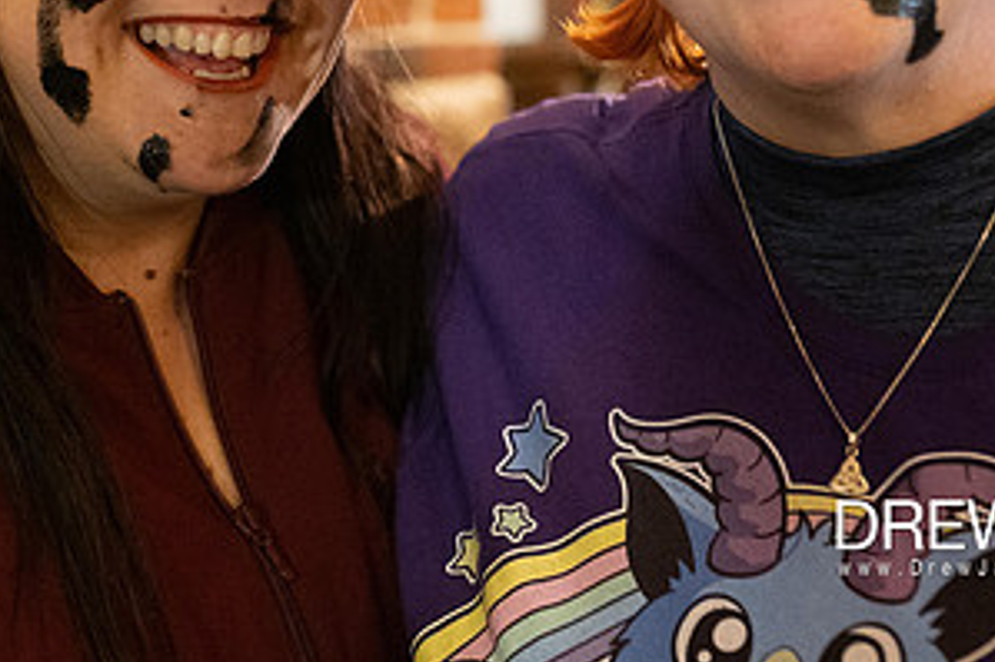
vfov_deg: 19.6
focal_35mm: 68
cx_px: 366
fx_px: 1878
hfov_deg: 29.5
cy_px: 70
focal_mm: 35
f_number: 2.8
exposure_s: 1/60
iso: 14400
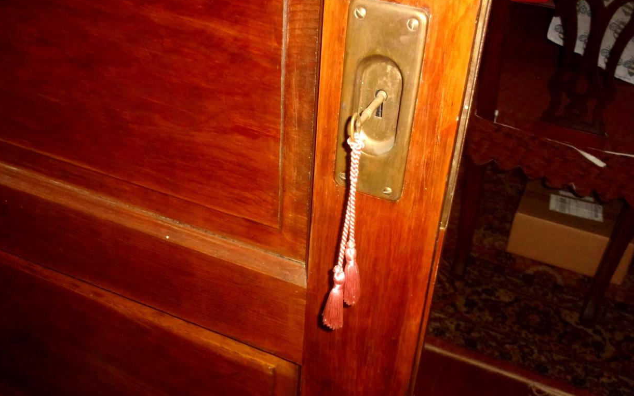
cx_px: 360
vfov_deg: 36.3
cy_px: 211
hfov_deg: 55.1
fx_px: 605
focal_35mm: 35
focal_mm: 5.1
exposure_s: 1/34
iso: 320
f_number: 3.9
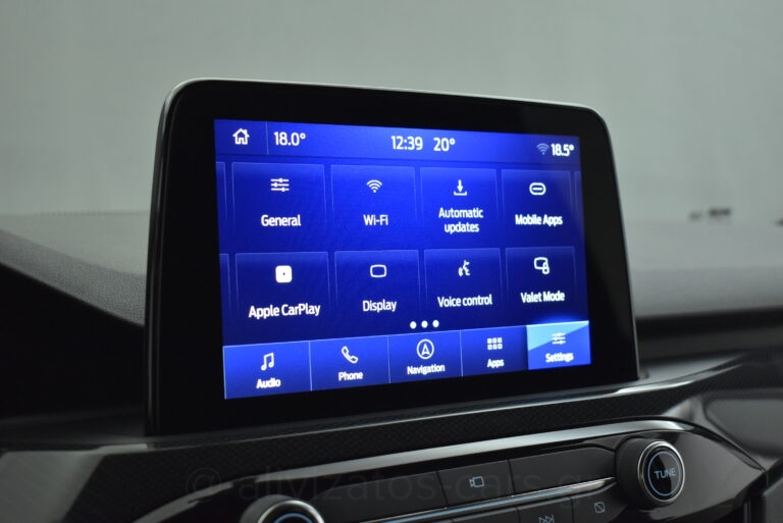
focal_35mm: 45
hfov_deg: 43.6
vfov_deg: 29.9
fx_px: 979
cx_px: 392
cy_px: 262
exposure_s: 1/100
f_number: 4.2
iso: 1600
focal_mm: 30
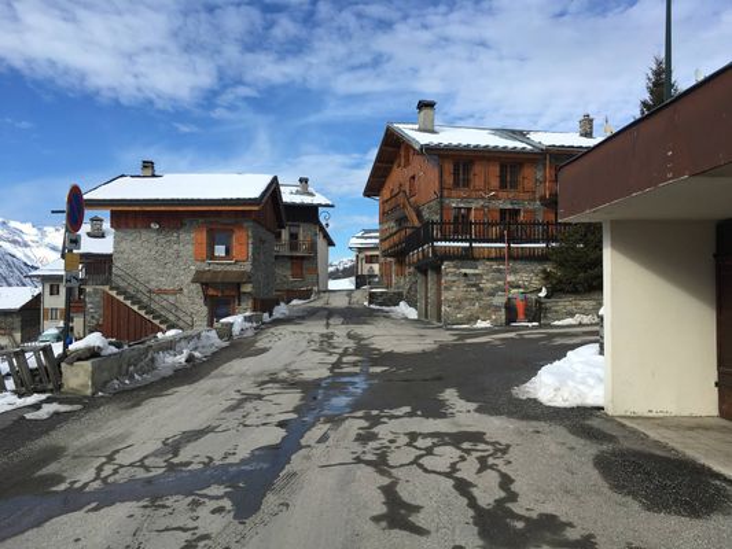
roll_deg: -0.8
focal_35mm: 29
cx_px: 366
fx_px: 613
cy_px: 274
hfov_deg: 61.6
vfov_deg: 48.2
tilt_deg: -0.2
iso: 25
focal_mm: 4.15
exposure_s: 1/1570
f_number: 2.2
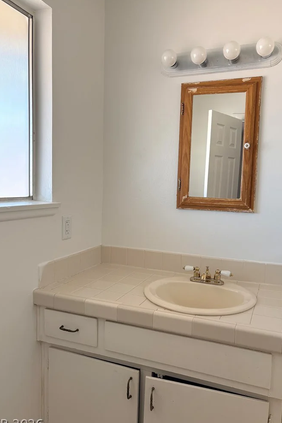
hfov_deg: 46.4
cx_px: 146
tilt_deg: -3.6
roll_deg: -1.7
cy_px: 215
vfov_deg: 65.5
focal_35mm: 28
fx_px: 329
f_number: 1.6
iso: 80
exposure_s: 1/242
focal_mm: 5.96
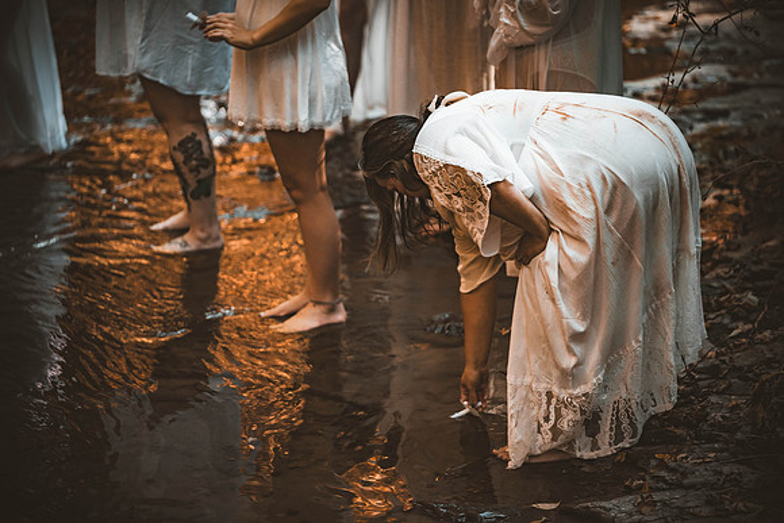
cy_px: 262
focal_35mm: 165
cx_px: 392
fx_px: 3594
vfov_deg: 8.3
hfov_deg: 12.4
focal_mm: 165
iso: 1000
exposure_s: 1/400
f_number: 2.8
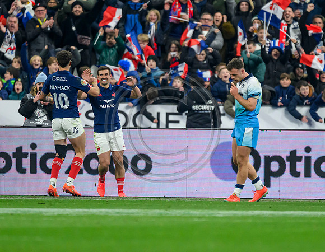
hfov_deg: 2.0
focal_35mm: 991
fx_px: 9418
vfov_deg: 1.5
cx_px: 185
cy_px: 148
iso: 3200
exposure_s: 1/1600
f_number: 4
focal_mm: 560
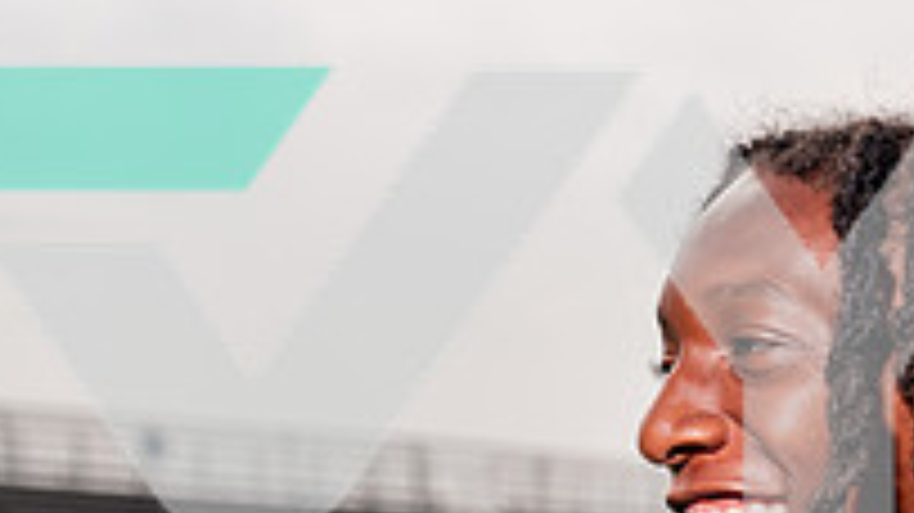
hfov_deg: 11.8
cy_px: 853
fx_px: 4361
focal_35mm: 180
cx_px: 1022
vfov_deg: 6.6
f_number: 5.6
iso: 100
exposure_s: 1/1250
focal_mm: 60
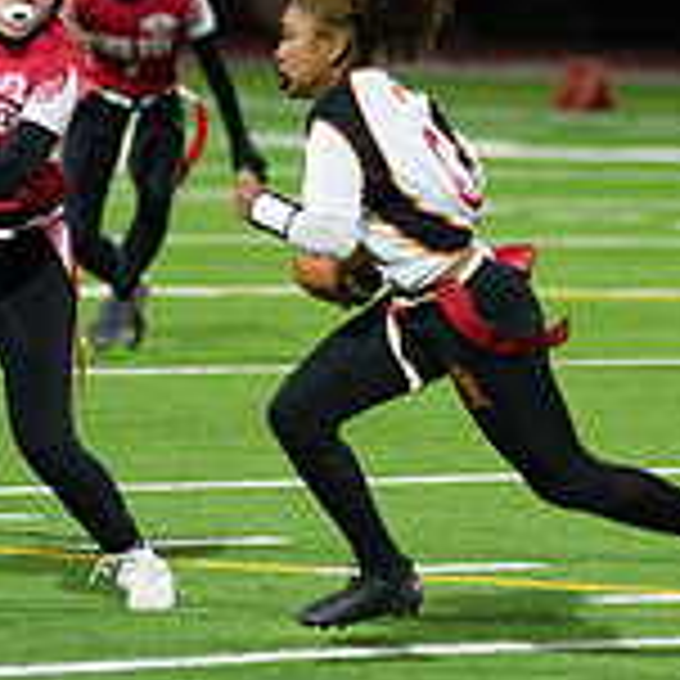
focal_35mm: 507
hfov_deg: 3.5
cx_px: 432
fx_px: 11268
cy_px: 164
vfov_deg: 3.5
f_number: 2.8
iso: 12800
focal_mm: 155
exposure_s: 1/2500
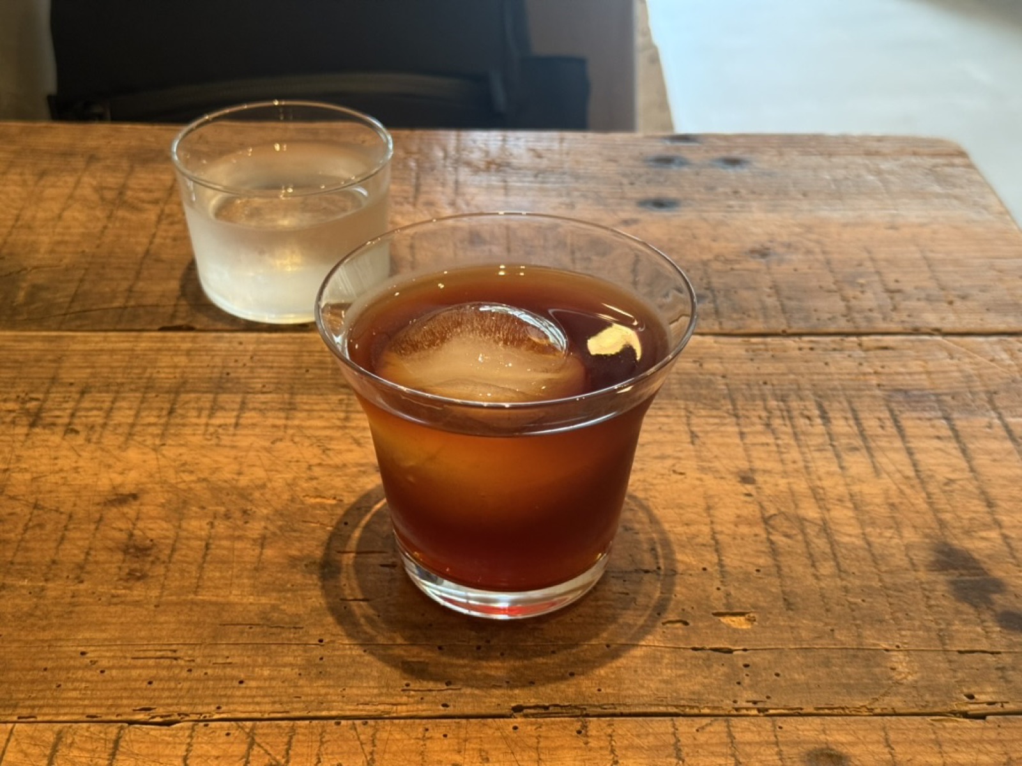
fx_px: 1417
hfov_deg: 39.7
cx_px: 511
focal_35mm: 48
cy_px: 383
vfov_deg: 30.3
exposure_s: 1/40
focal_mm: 6.76
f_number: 1.78
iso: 200
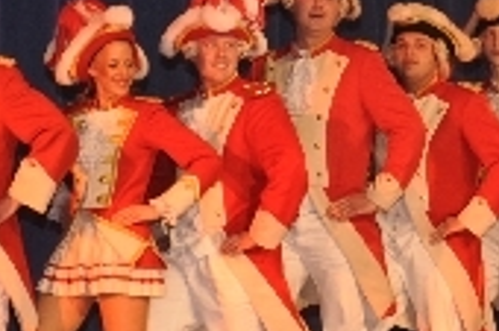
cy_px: 236
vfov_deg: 9.2
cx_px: 94
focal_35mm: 148
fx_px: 2054
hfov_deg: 13.8
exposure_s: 1/60
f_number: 5
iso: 400
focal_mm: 21
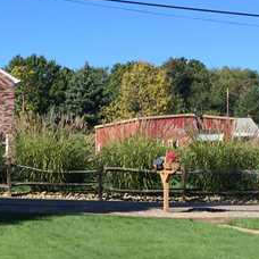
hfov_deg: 18.9
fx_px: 762
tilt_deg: -5.7
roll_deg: +1.5
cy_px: 251
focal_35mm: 90
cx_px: 11
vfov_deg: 18.8
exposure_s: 1/1282
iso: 32
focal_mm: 4.15
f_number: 2.2
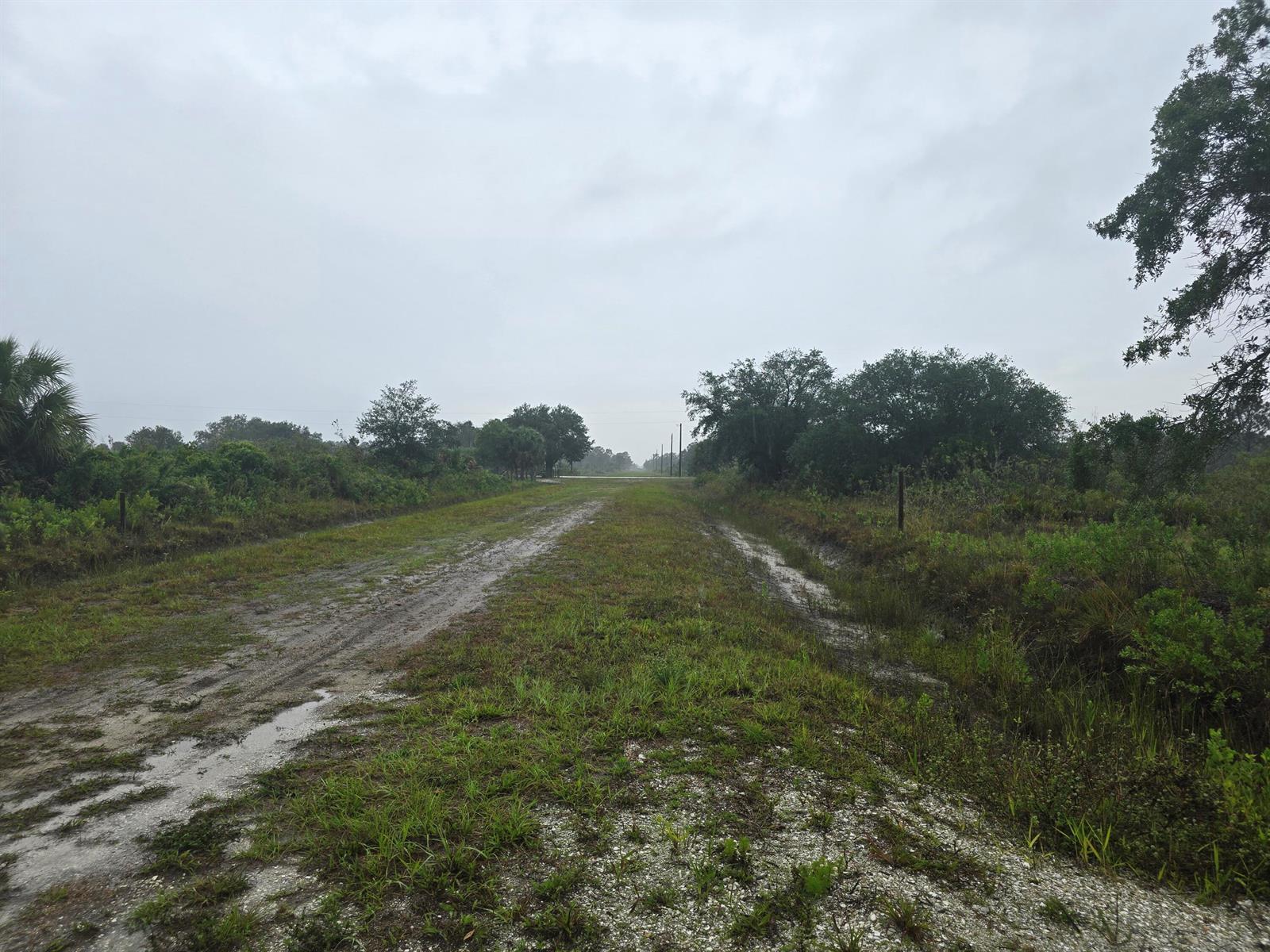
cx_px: 635
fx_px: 844
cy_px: 476
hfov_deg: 73.9
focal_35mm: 23
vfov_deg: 58.9
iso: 20
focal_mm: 6.3
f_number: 1.7
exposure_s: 1/180
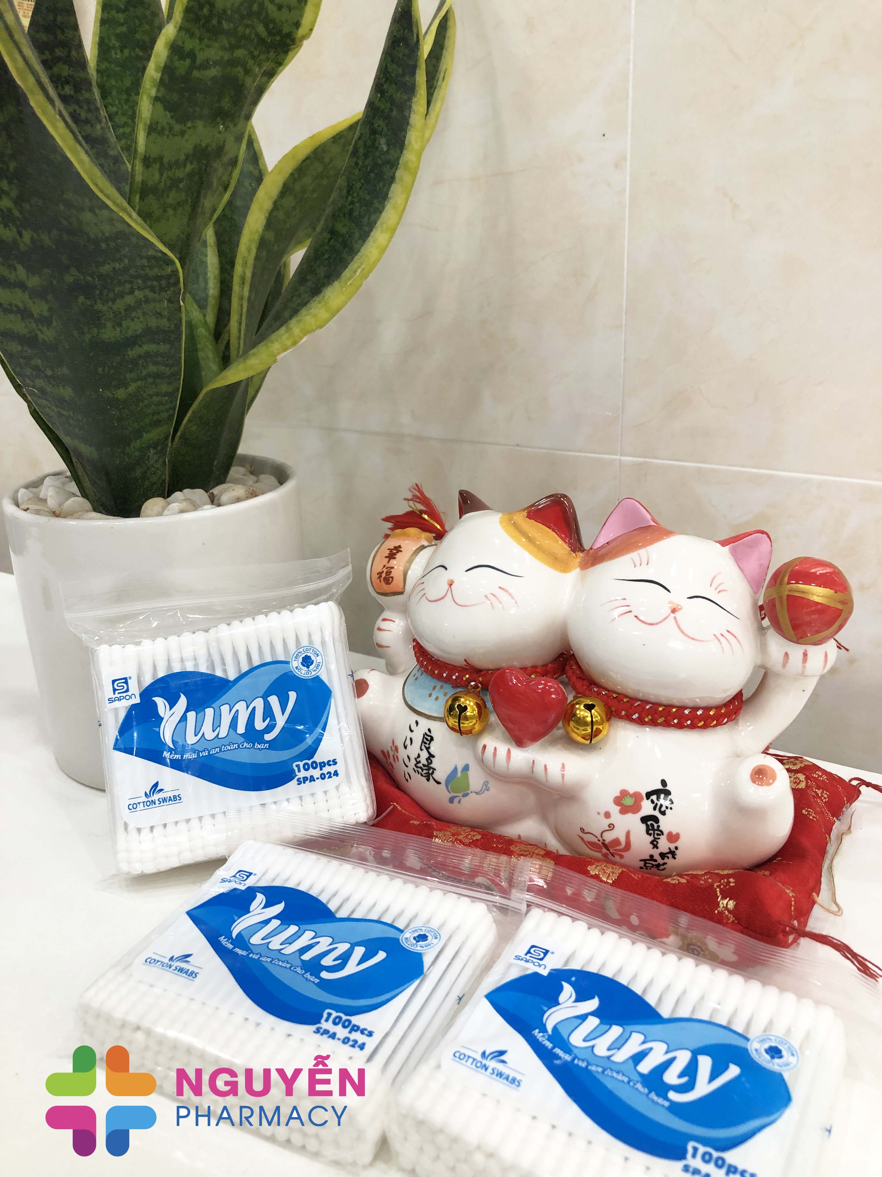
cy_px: 588
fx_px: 951
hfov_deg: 49.7
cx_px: 441
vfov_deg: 63.4
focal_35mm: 28
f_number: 1.8
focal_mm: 3.99
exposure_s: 1/33
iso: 40
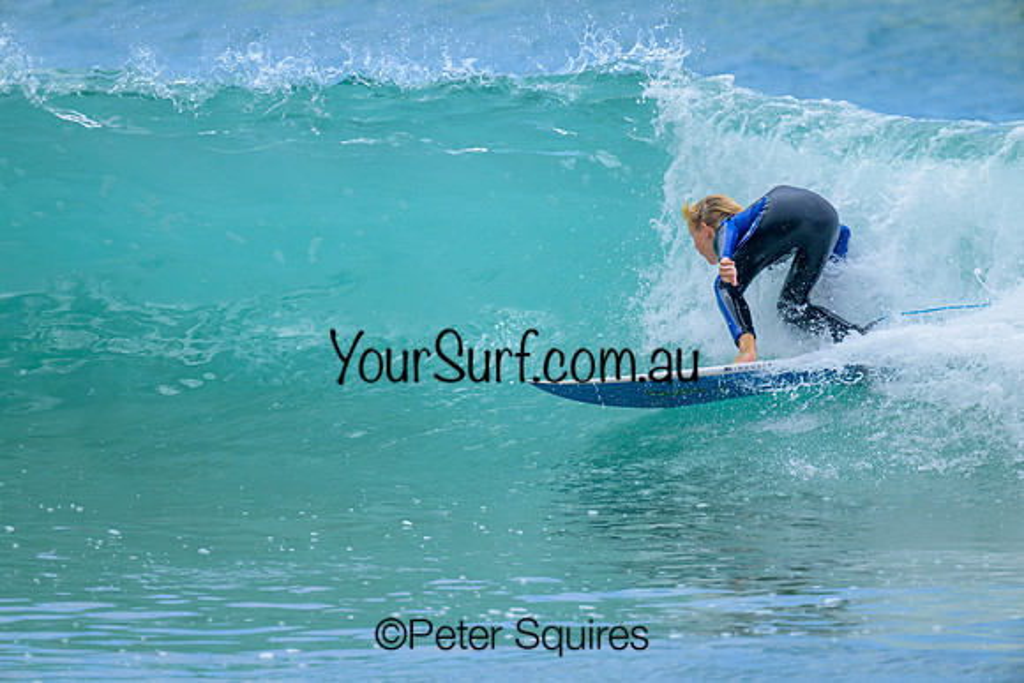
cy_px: 342
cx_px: 512
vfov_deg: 2.5
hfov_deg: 3.7
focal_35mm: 560
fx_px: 15932
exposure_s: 1/2000
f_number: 8
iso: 560
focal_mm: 560
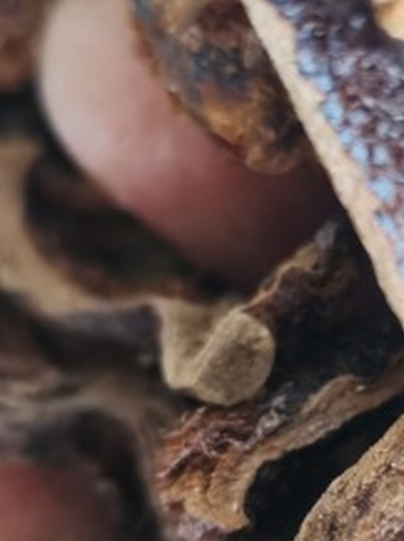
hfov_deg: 10.9
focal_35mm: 133
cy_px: 403
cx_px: 481
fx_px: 2076
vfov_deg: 14.8
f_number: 1.8
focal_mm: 5.58
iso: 100
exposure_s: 1/100
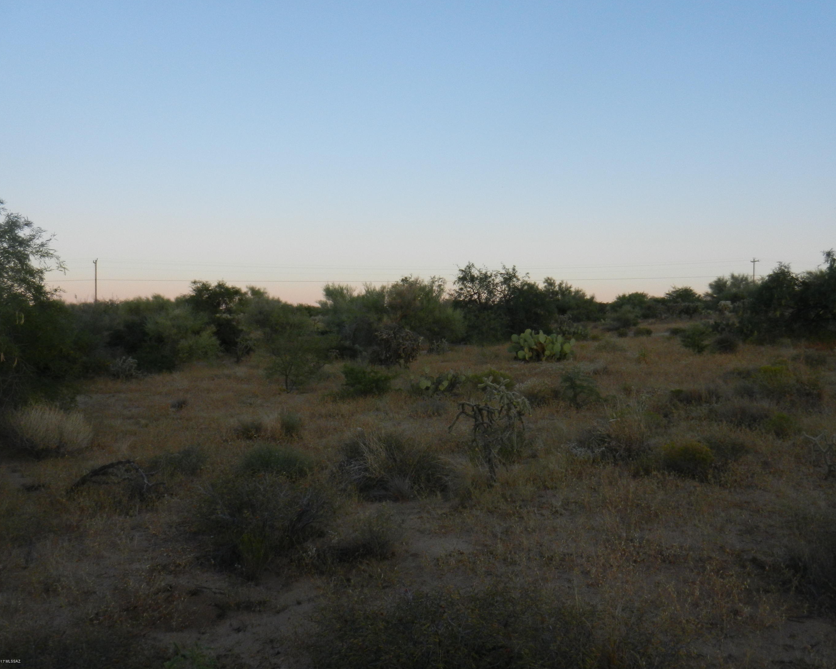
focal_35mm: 31
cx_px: 449
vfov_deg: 47.1
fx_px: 767
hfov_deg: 57.1
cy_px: 339
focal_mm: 5.1
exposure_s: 1/250
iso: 250
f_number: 3.6
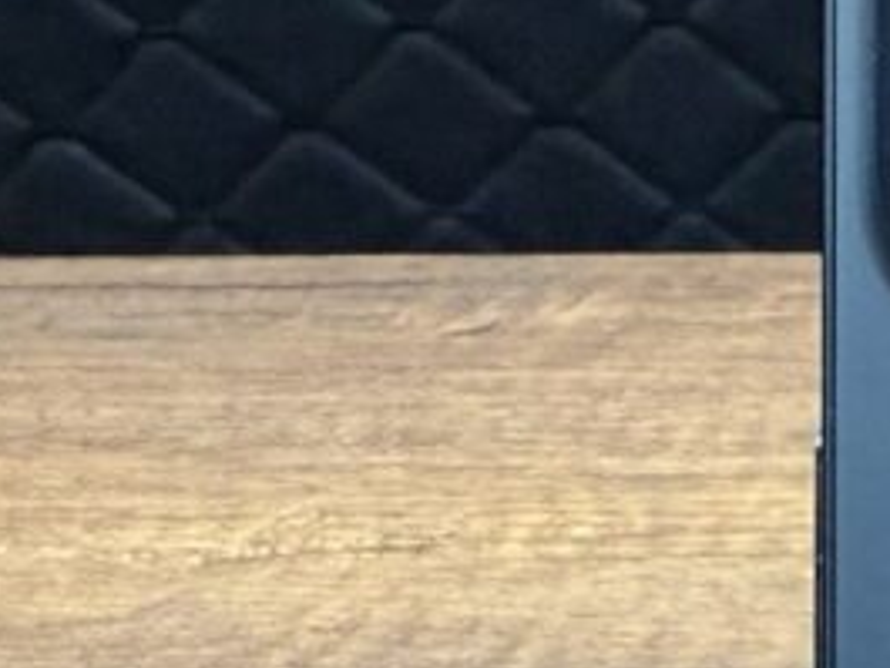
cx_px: 1404
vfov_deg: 12.5
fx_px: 2907
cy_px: 963
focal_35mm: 113
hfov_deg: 15.8
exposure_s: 1/50
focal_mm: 2.22
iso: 500
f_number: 2.2
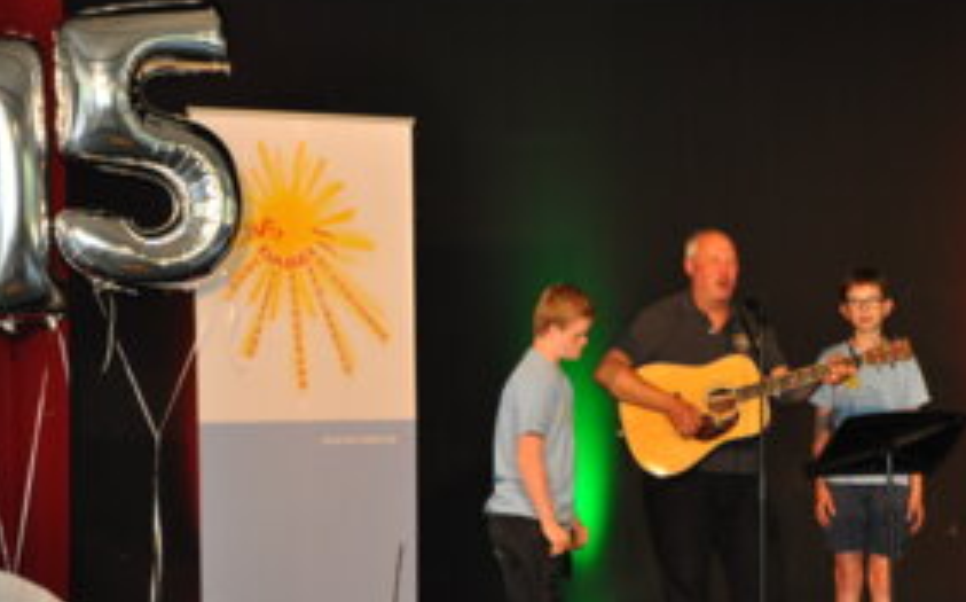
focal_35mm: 135
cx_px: 560
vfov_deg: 9.7
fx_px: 3551
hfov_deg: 15.5
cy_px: 351
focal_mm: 62
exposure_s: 1/60
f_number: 5.3
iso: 800
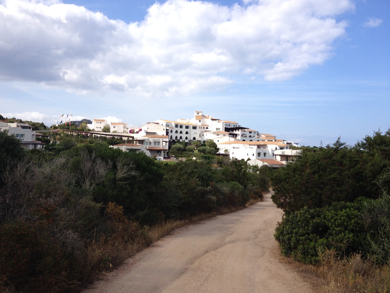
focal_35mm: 35
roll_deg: -0.3
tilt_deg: -2.9
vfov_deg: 40.7
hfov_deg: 52.6
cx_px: 195
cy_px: 146
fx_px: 394
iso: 50
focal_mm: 4.28
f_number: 2.4
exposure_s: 1/1381
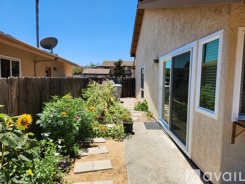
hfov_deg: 73.9
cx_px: 122
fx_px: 163
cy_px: 92
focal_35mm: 23
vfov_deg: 58.9
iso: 20
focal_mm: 5.4
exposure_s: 1/1384
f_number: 1.8
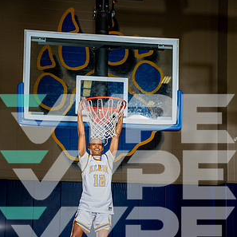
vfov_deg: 31.1
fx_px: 418
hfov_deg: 31.6
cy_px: 176
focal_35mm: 54
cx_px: 118
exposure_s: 1/250
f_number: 4
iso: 160
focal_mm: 42
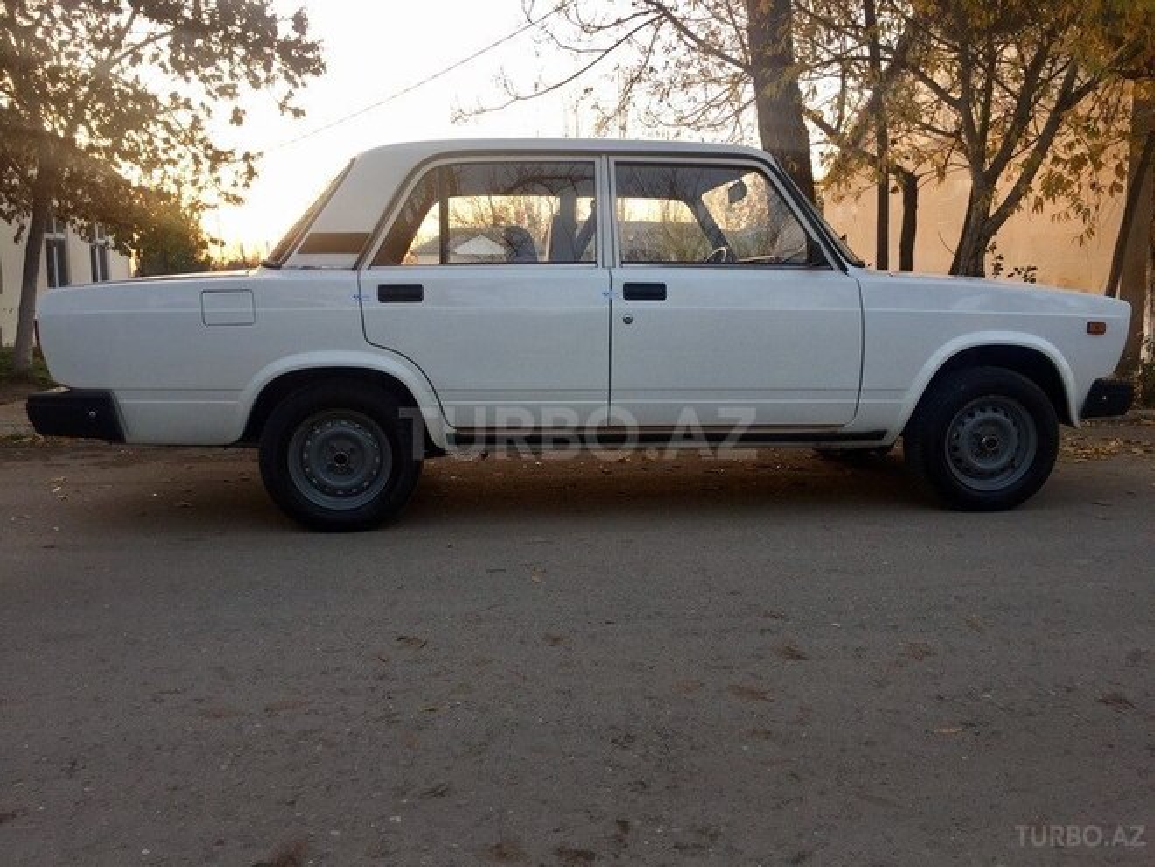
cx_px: 578
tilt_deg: -7.0
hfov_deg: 61.7
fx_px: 968
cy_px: 434
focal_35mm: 29
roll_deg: -1.1
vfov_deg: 48.2
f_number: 2.2
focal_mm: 4.15
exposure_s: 1/102
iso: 32
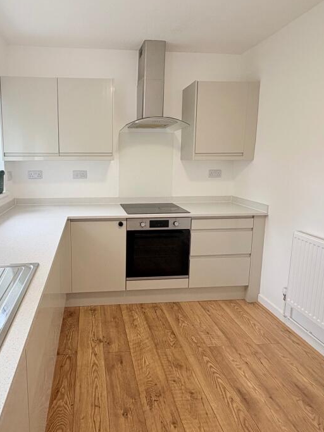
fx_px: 262
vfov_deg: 78.8
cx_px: 109
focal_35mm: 21
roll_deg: +0.5
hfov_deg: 62.0
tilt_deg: -8.5
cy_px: 195
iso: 160
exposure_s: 1/100
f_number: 2.2
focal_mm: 2.22
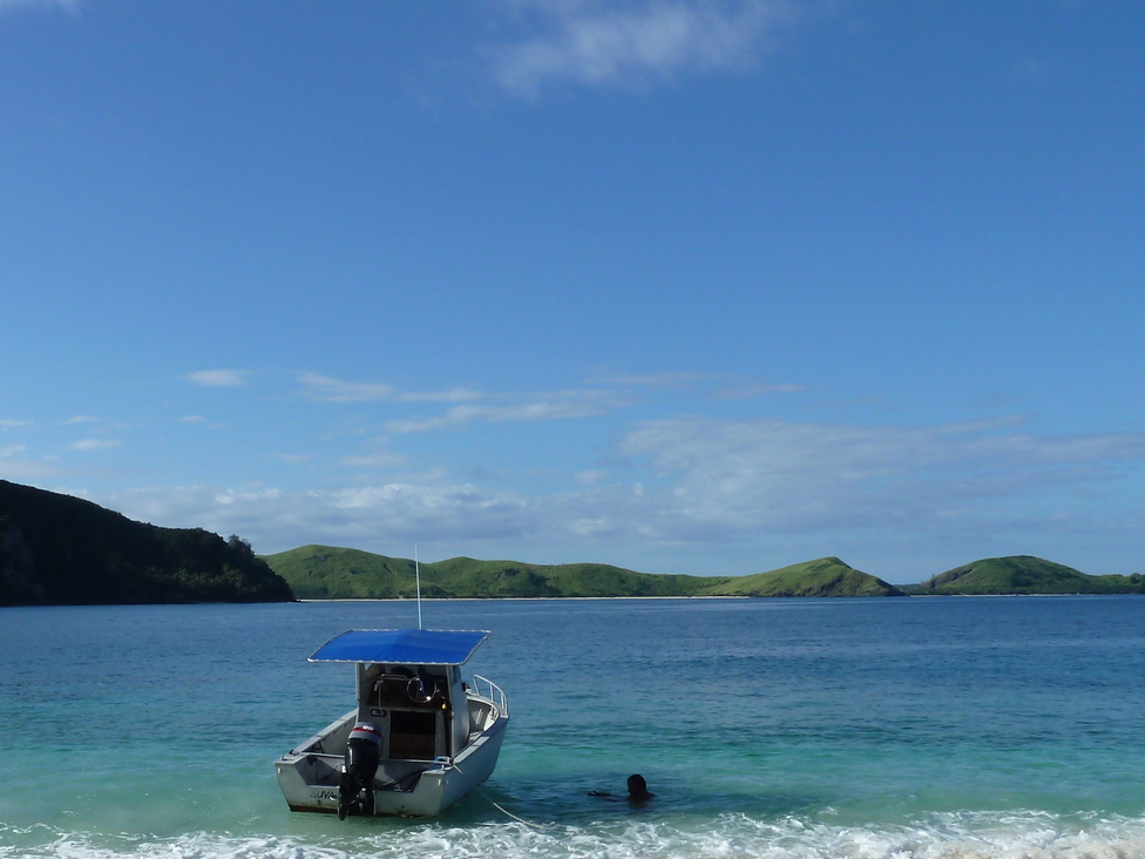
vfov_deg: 34.2
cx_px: 260
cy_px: 670
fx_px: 1356
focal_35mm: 41
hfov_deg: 44.0
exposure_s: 1/400
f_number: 5.6
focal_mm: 4.1
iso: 80
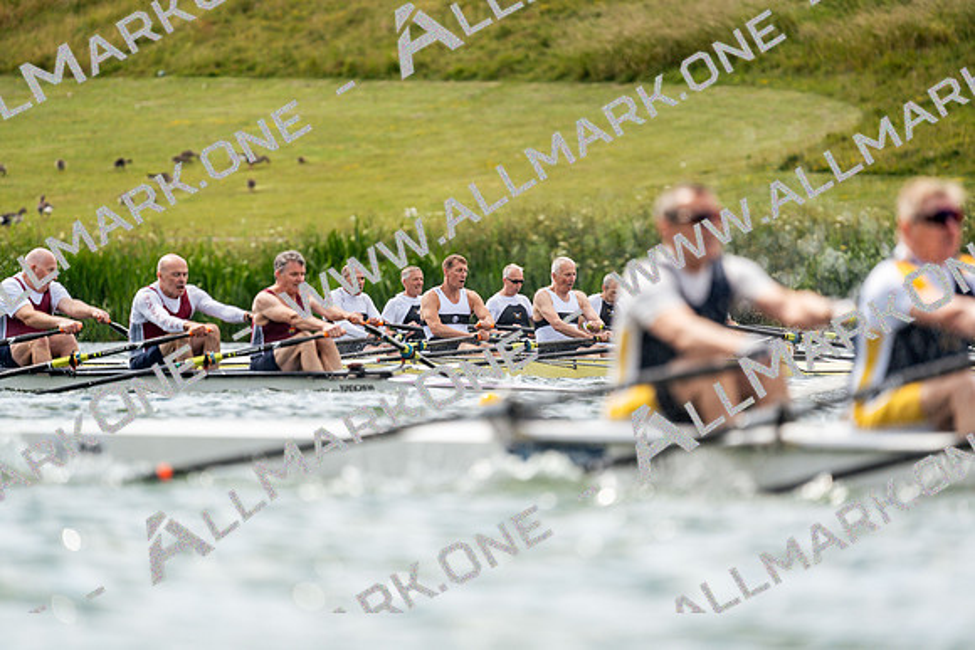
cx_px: 488
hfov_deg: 3.4
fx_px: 16253
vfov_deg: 2.3
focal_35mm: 600
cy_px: 325
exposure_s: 1/2000
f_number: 6.3
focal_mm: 600
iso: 320
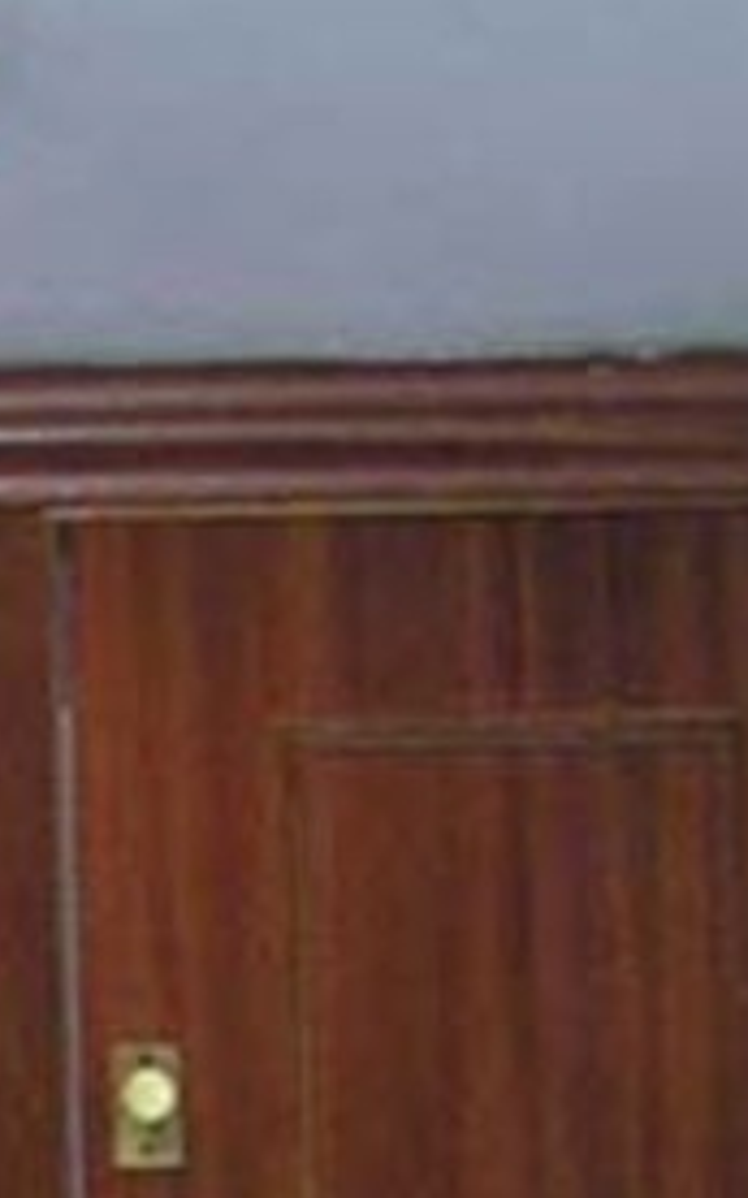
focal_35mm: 204
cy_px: 2893
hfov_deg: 6.2
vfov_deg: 9.2
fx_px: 6657
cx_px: -813
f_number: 2.7
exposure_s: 1/60
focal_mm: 5.6
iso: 147
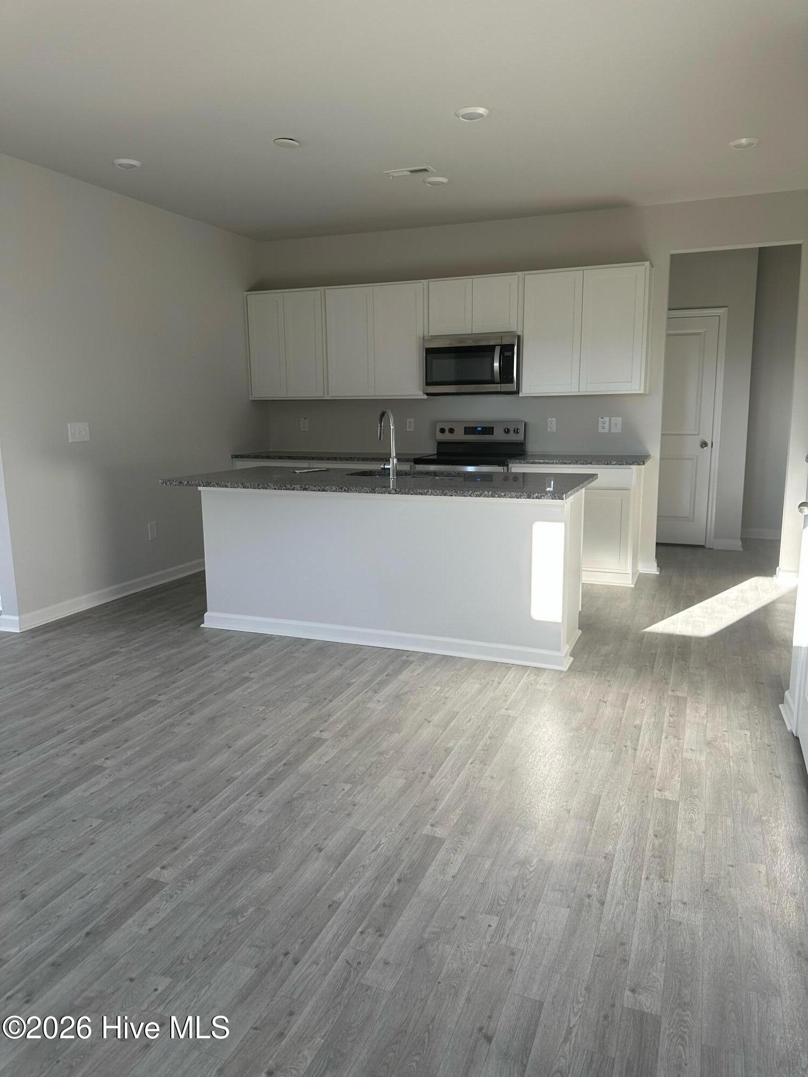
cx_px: 404
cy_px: 538
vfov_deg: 71.6
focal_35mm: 24
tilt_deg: -9.3
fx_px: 747
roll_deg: +0.3
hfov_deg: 56.8
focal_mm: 6.86
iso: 100
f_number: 1.78
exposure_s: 1/161
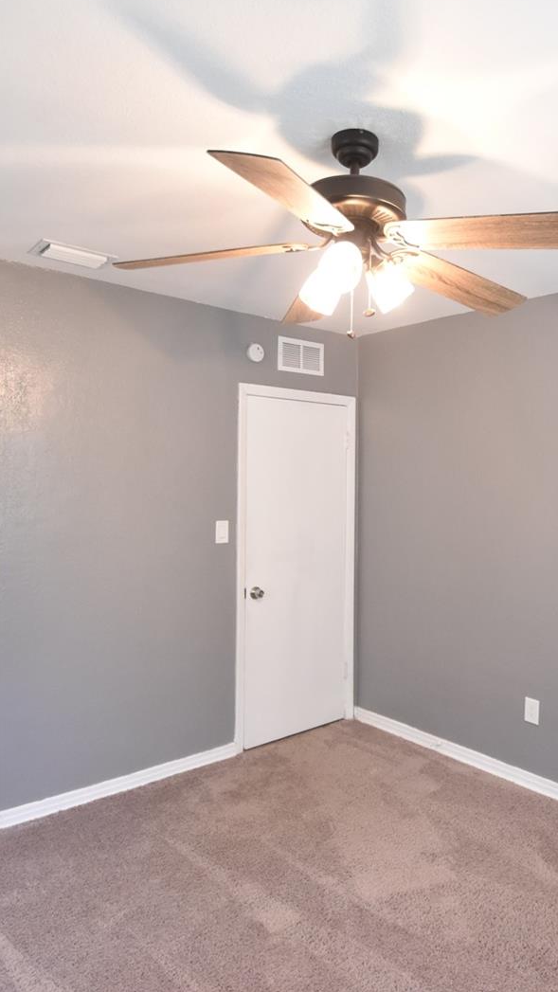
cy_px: 491
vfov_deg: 76.3
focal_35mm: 24
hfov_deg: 47.1
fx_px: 631
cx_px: 362
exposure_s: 1/60
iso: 1250
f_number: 3.5
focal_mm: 10
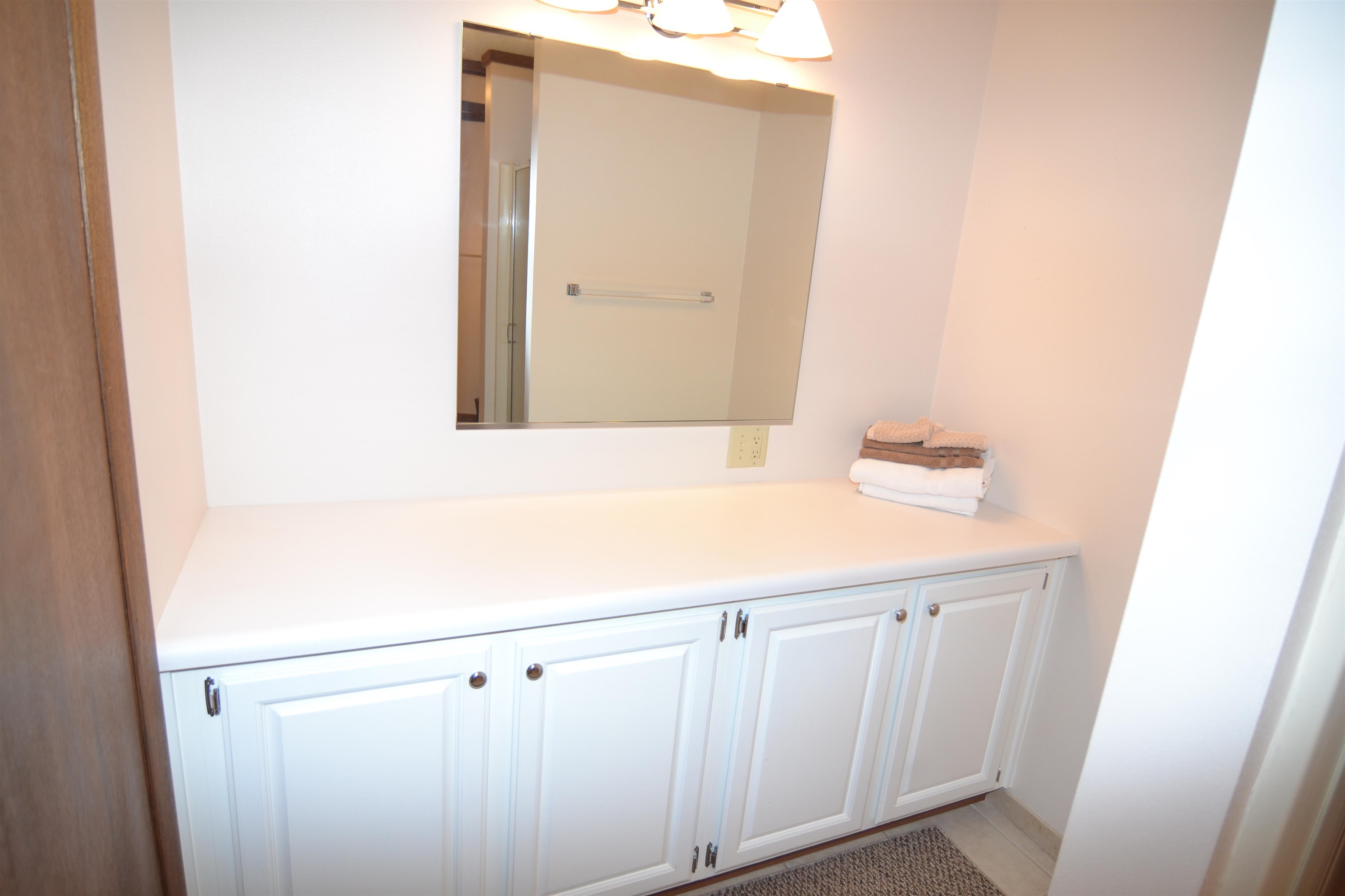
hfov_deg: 90.0
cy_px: 448
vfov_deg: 67.4
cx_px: 672
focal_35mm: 18
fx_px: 672
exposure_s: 1/60
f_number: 4
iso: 400
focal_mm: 12
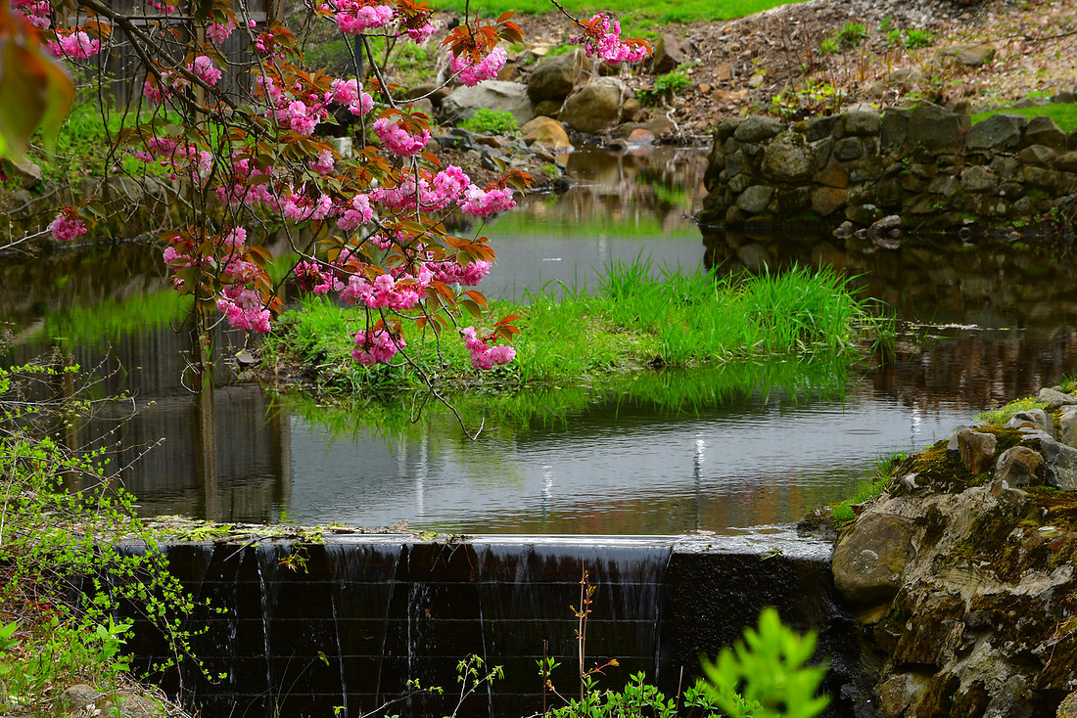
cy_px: 359
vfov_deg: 5.0
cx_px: 538
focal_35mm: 277
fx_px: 8289
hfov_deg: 7.4
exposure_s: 1/100
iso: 250
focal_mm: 185
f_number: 14
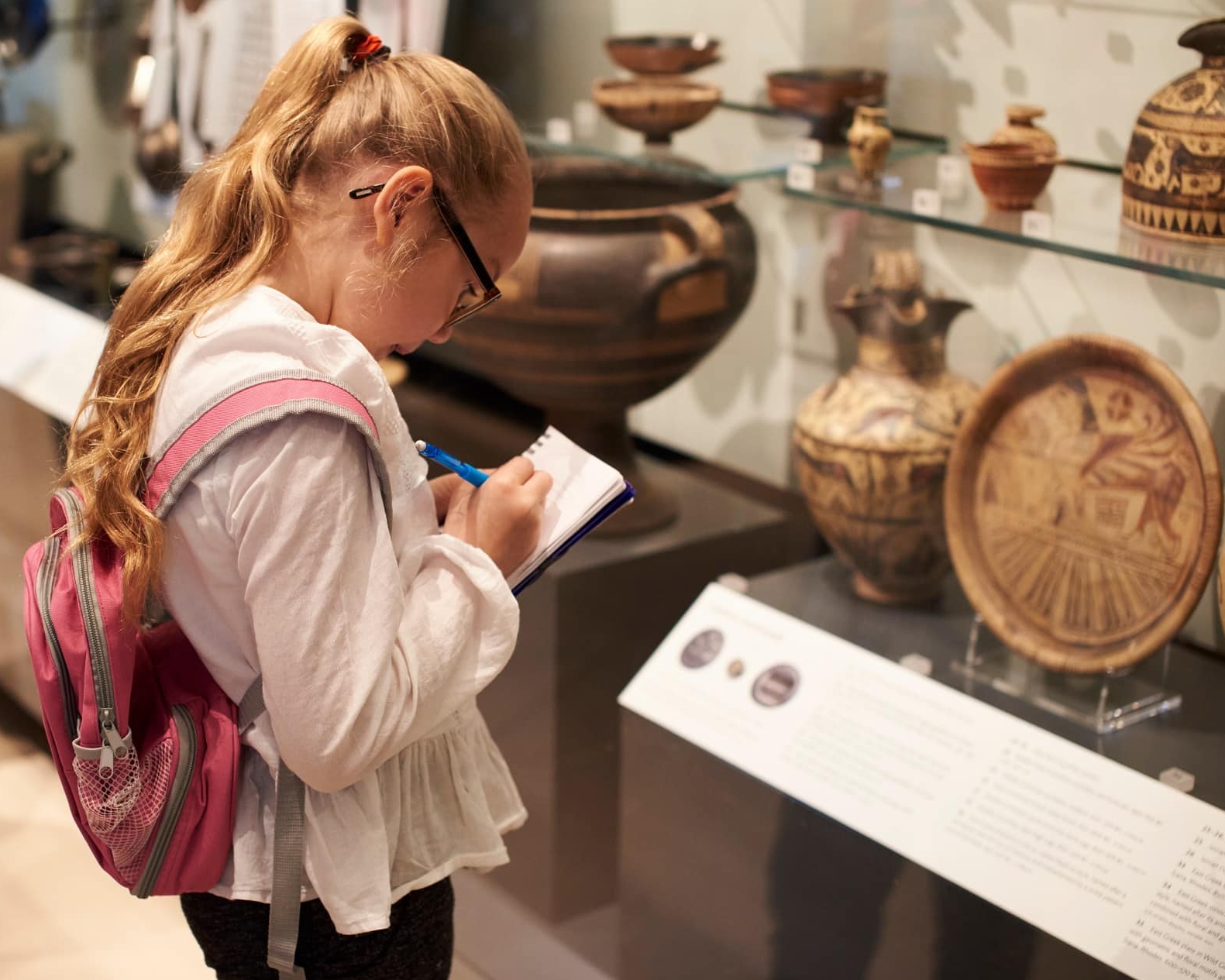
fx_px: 2067
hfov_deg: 32.9
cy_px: 485
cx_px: 486
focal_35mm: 57
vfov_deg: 26.7
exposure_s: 1/125
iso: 1000
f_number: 3.2
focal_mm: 50
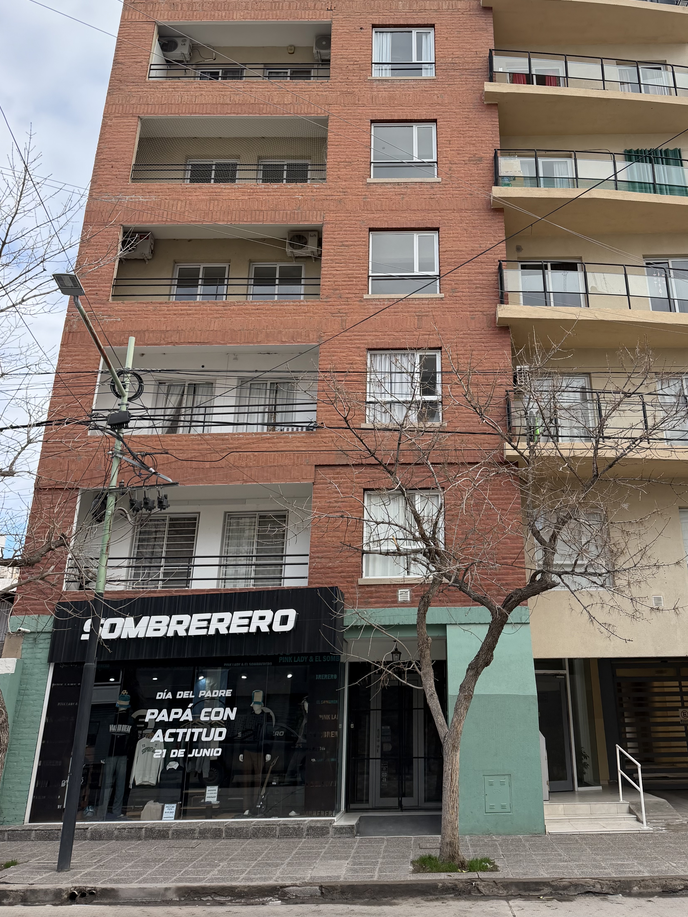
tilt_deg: +25.2
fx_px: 821
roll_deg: -0.5
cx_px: 438
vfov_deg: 57.5
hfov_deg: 45.0
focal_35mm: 31
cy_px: 333
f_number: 1.78
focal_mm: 6.76
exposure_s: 1/1949
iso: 100
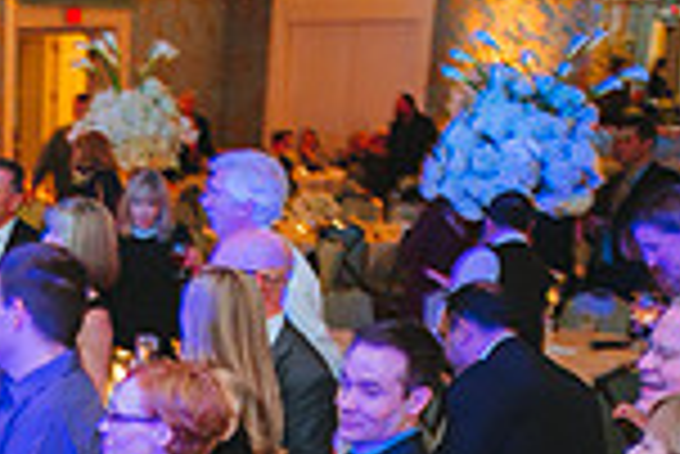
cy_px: 733
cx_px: -243
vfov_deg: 13.8
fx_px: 1739
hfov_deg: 20.0
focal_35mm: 92
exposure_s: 1/80
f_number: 2.8
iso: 2500
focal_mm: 24
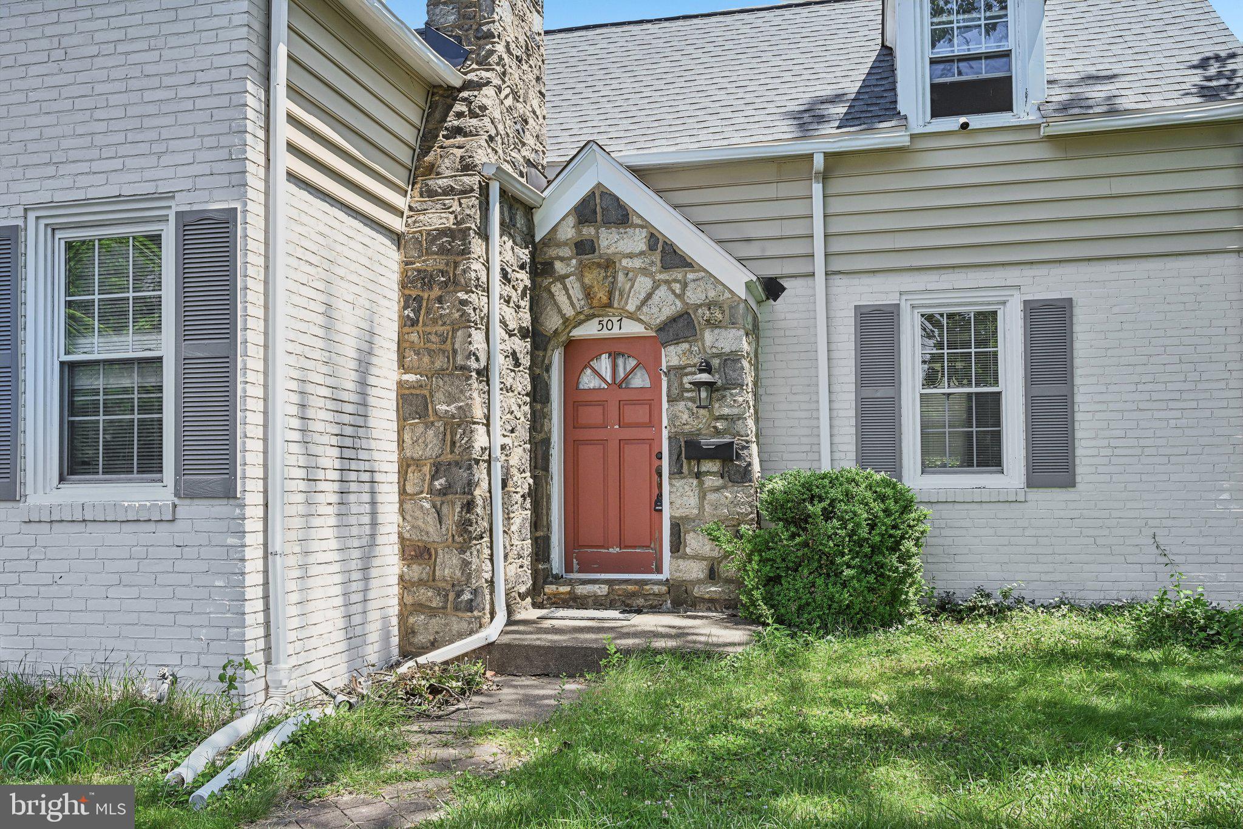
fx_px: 1036
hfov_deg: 61.9
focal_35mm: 30
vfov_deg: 43.6
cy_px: 414
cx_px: 622
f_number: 8
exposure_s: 1/320
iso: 800
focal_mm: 30
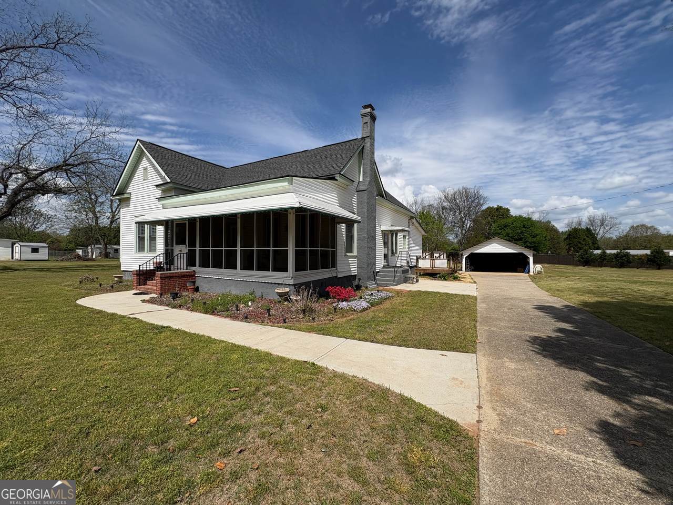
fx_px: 272
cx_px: 336
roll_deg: -0.7
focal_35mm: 14
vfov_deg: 85.7
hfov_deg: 102.1
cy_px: 252
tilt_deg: +1.0
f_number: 2.2
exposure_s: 1/3106
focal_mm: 2.22
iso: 50
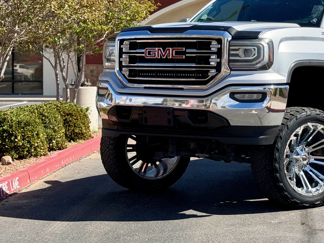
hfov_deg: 21.5
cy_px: 74
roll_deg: +0.2
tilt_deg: -1.2
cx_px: 258
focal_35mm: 90
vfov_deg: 16.4
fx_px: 842
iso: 80
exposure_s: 1/3891
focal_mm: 6.76
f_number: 1.78
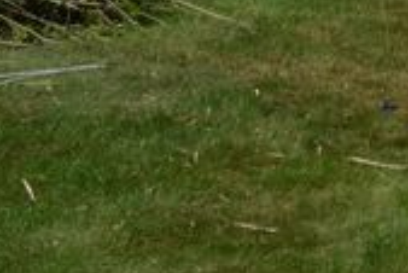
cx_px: 1222
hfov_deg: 9.1
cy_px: -320
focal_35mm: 182
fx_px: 2064
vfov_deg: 7.2
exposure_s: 1/400
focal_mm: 20
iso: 200
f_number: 11
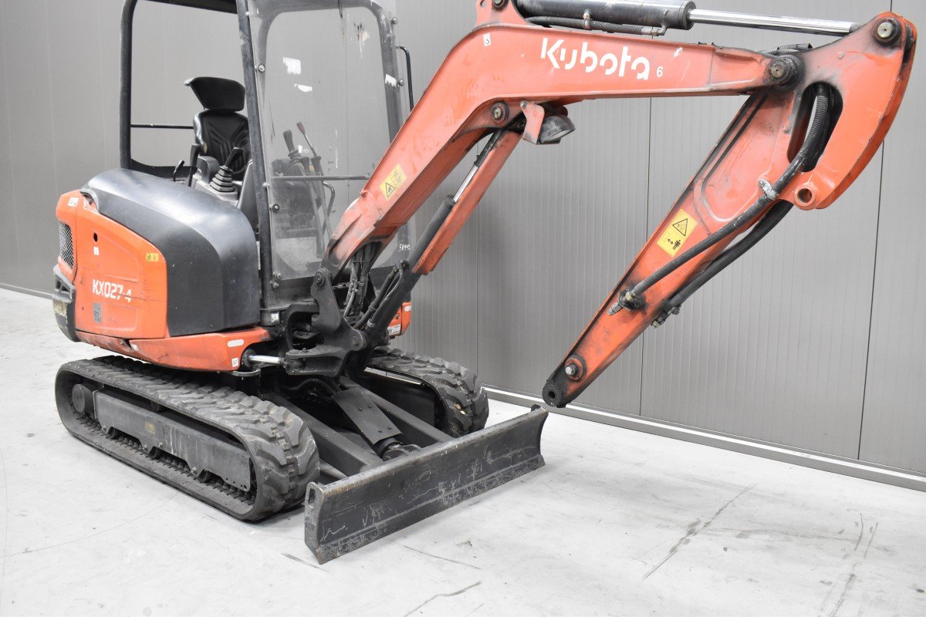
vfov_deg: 41.7
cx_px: 463
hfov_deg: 59.5
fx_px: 810
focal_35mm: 32
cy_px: 308
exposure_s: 1/25
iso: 1600
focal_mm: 21
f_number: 5
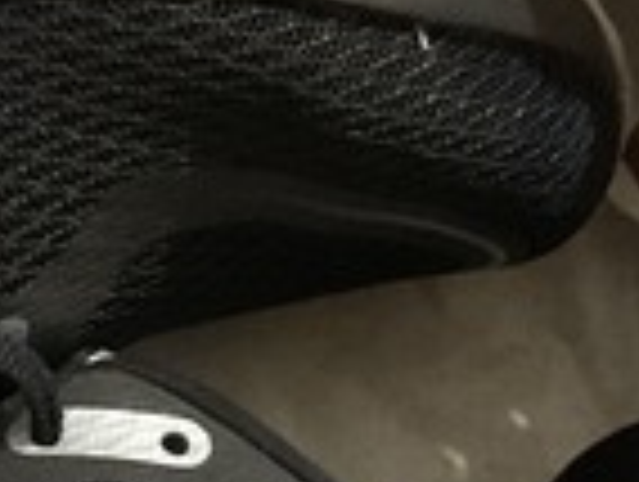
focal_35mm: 147
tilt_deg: -64.8
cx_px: -288
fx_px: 2718
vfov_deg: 10.1
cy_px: 324
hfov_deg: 12.8
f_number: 1.8
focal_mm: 3
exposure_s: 1/30
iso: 400
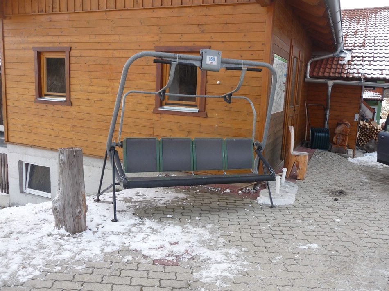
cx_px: 194
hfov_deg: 60.0
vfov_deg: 46.8
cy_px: 146
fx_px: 337
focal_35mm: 30
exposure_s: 1/100
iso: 100
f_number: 3.4
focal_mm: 5
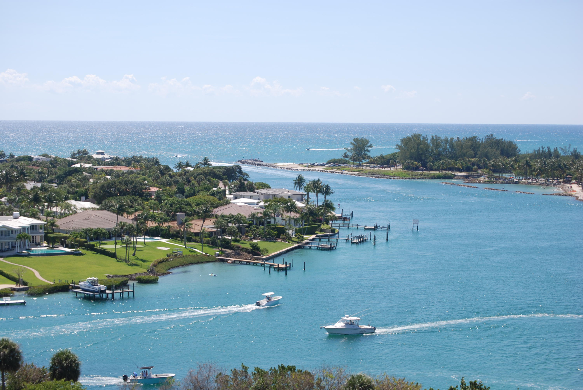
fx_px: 1338
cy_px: 195
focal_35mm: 82
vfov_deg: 16.6
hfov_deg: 24.6
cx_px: 292
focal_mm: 55
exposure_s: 1/250
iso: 100
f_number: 8
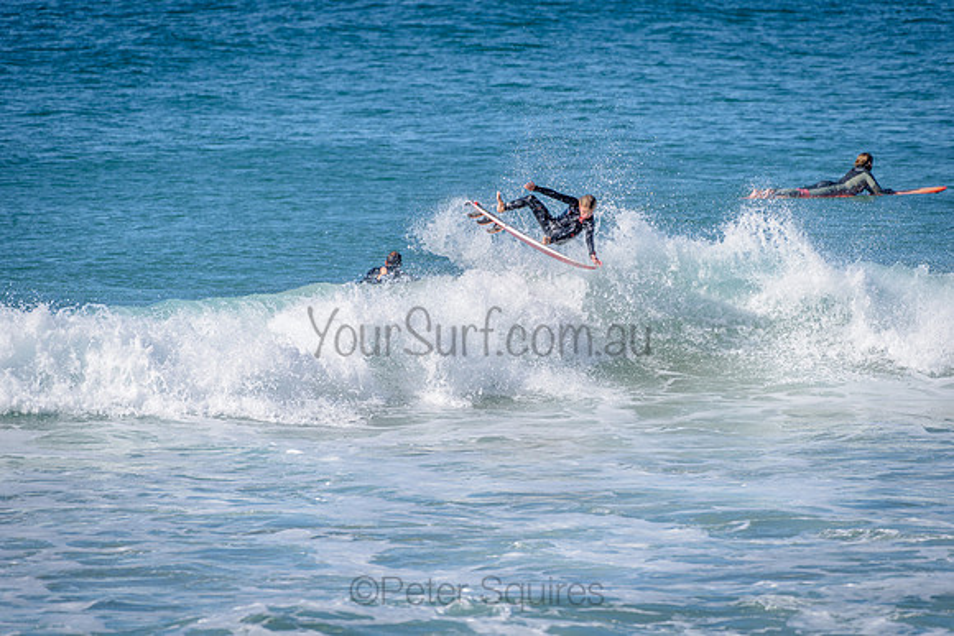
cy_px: 318
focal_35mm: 500
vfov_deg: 2.8
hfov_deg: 4.1
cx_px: 477
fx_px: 13252
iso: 160
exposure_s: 1/2000
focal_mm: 500
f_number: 5.6
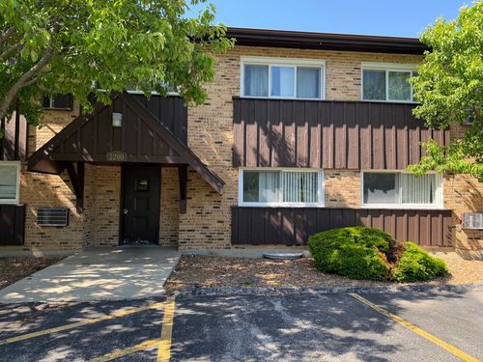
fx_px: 335
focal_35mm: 24
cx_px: 242
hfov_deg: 71.6
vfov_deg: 56.8
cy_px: 181
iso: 100
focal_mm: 6.76
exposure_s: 1/868
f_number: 1.78
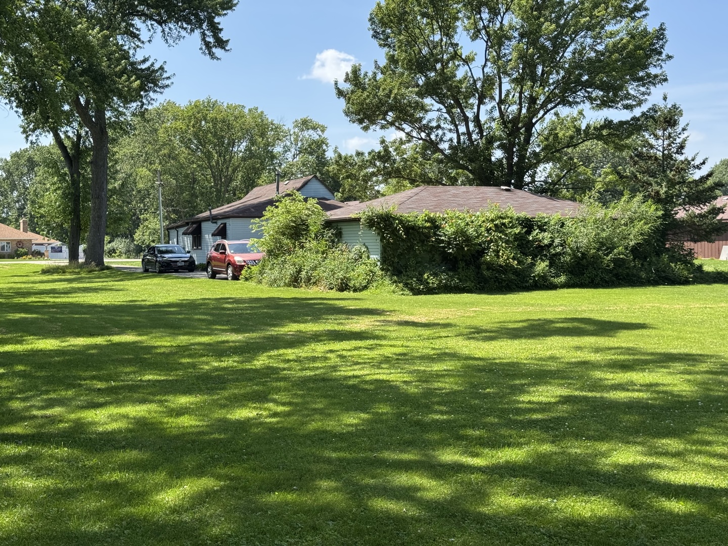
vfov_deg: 30.3
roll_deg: +0.8
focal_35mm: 48
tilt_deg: -0.5
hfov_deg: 39.7
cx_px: 364
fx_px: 1009
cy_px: 273
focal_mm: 6.76
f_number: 1.78
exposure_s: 1/1458
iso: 64
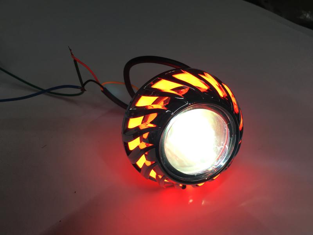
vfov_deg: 48.2
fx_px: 262
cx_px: 156
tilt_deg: -45.3
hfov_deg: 61.7
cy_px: 118
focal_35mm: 29
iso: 40
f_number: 2.2
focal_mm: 4.15
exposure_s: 1/120
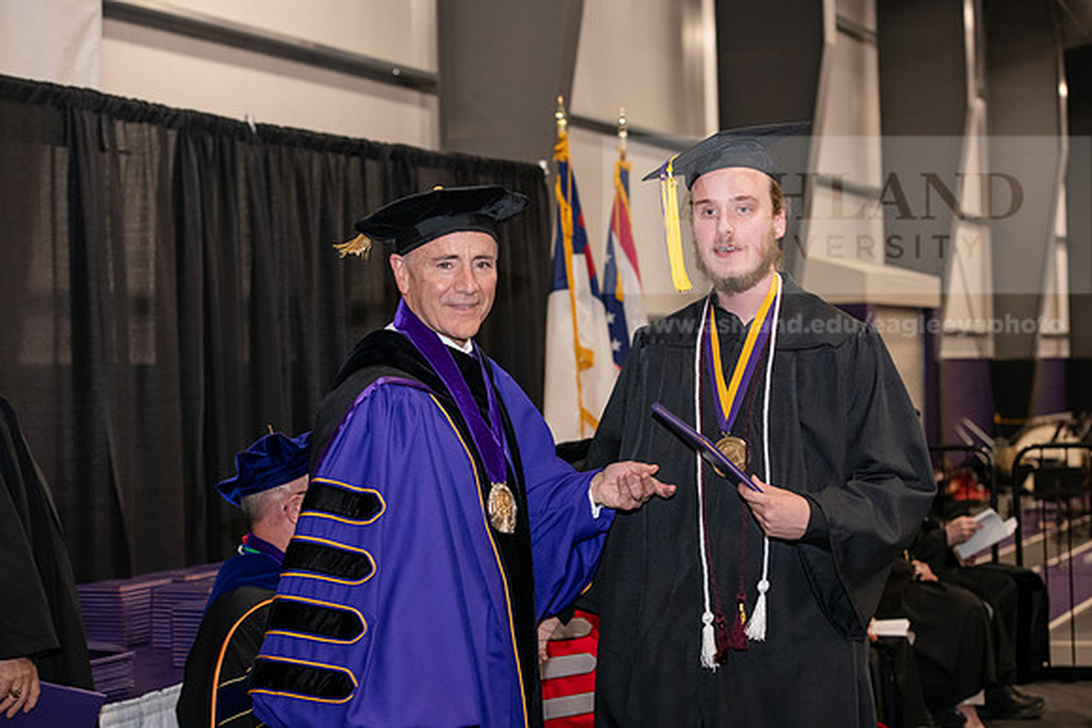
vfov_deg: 19.5
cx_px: 546
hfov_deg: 28.8
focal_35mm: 70
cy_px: 364
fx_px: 2124
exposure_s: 1/200
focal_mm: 70
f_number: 5
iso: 2500
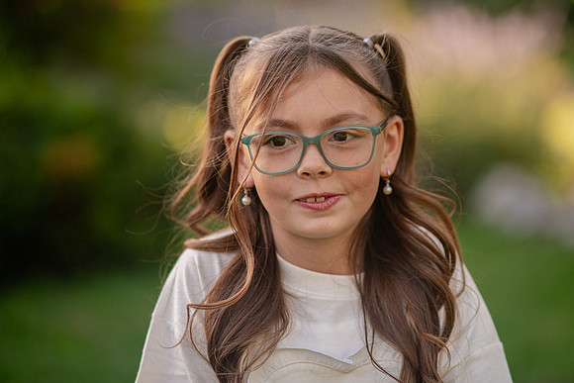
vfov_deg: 11.9
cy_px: 174
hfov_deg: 17.8
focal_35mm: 115
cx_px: 314
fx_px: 1830
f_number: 2
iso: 800
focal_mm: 105
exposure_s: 1/3200
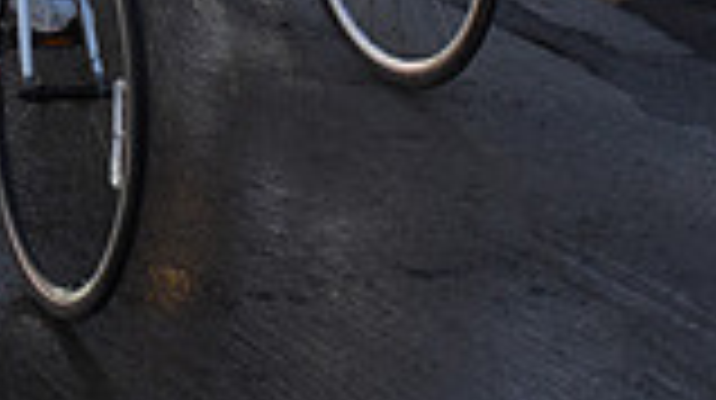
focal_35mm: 191
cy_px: -375
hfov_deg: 11.3
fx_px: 3622
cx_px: 189
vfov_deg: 6.2
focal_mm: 50
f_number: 3.2
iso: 2500
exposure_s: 1/400
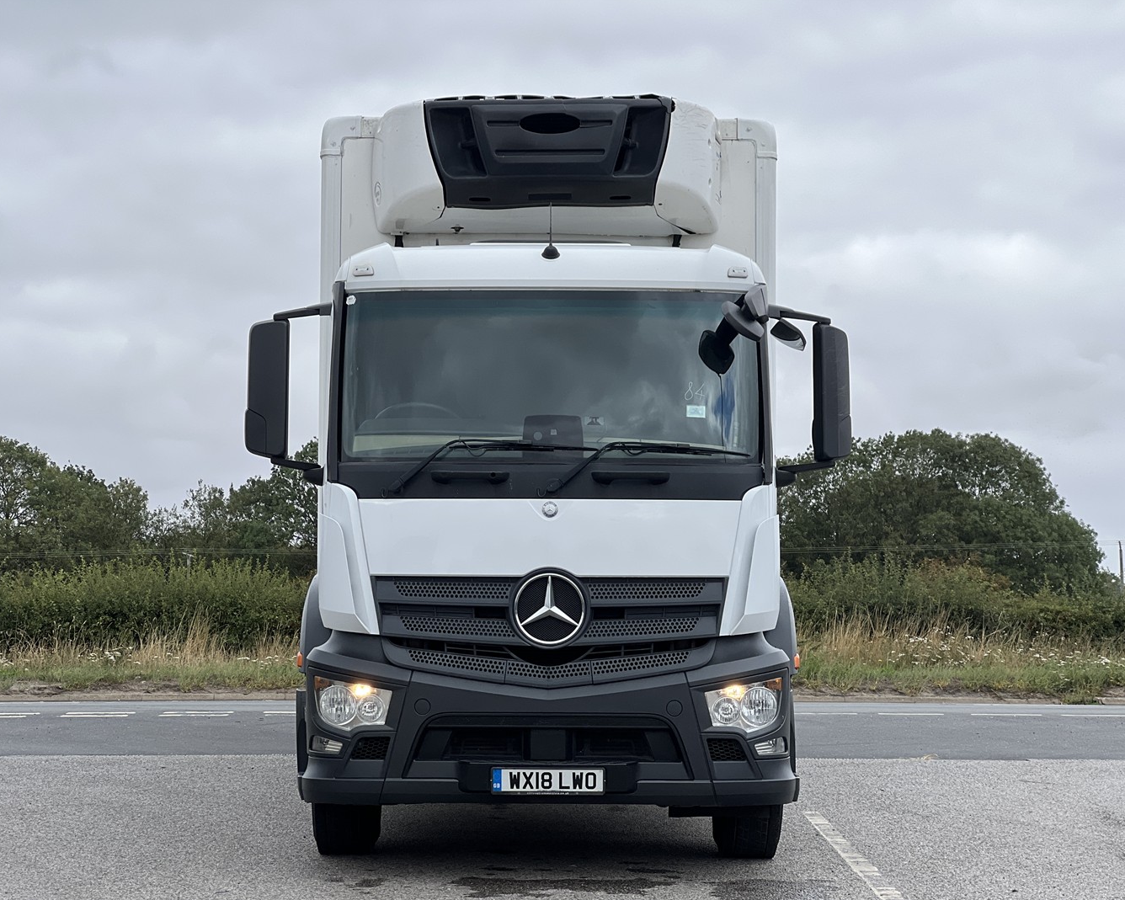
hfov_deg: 23.6
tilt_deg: +4.4
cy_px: 451
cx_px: 533
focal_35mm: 81
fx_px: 2697
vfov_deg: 18.9
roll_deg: +0.1
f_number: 2.8
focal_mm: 9
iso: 32
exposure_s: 1/418
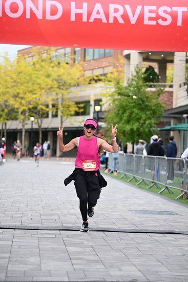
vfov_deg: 23.4
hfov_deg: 15.7
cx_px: 94
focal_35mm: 87
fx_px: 681
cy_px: 141
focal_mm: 87
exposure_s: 1/2000
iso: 640
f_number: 2.8
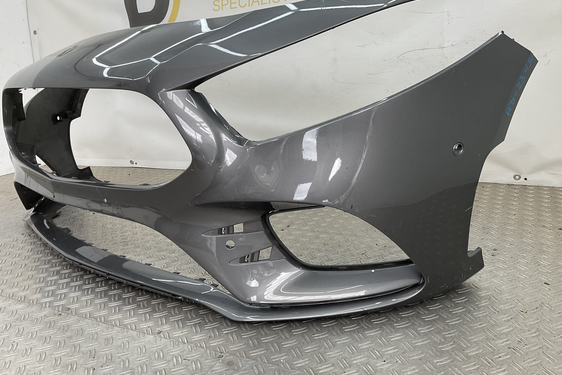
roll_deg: +4.0
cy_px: 165
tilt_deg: -15.3
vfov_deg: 42.3
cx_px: 282
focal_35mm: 31
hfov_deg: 60.3
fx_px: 484
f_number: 1.8
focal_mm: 3
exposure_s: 1/103
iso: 16
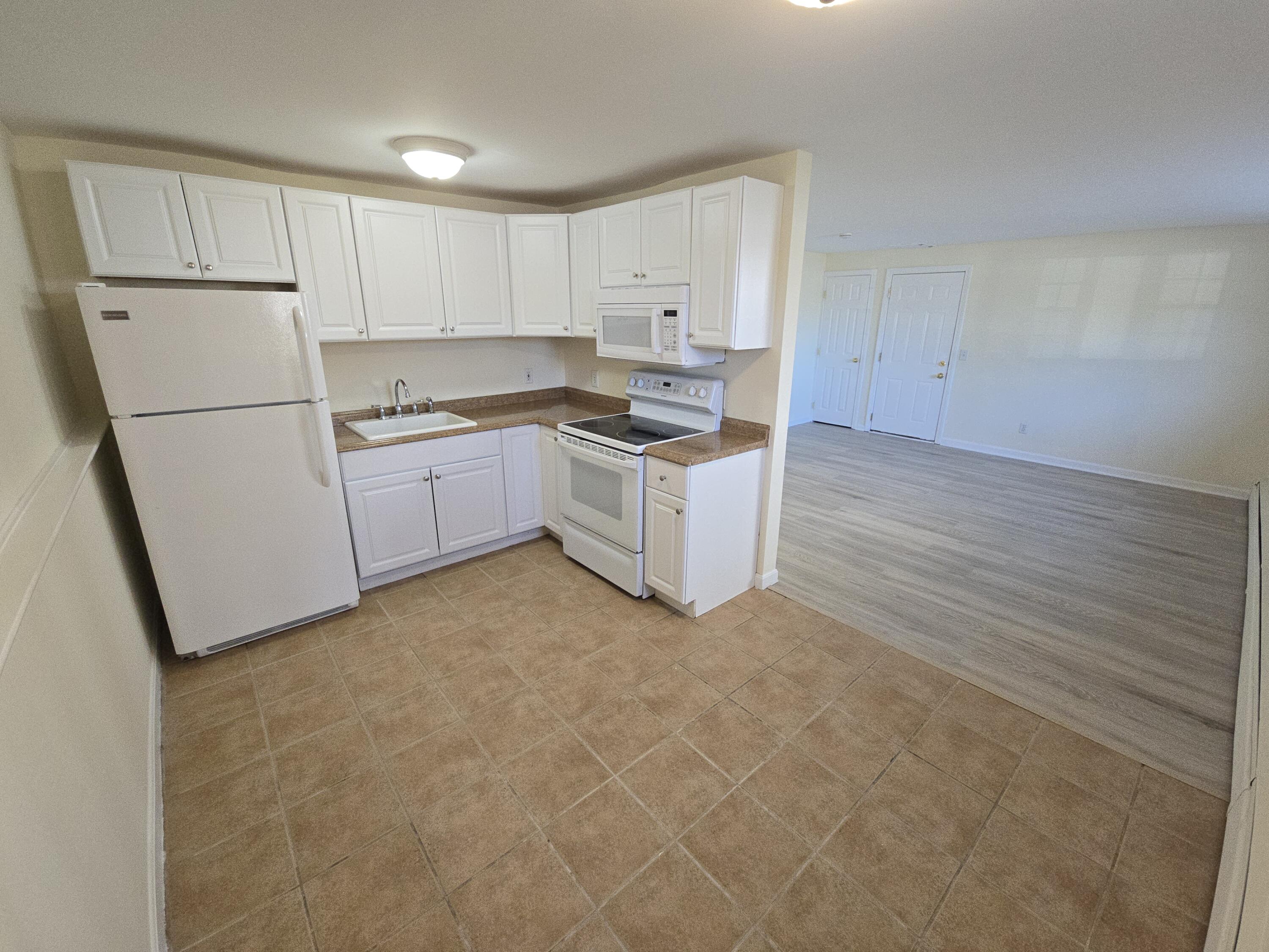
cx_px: 634
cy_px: 476
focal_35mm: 13
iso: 100
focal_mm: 2.2
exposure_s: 1/60
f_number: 2.2
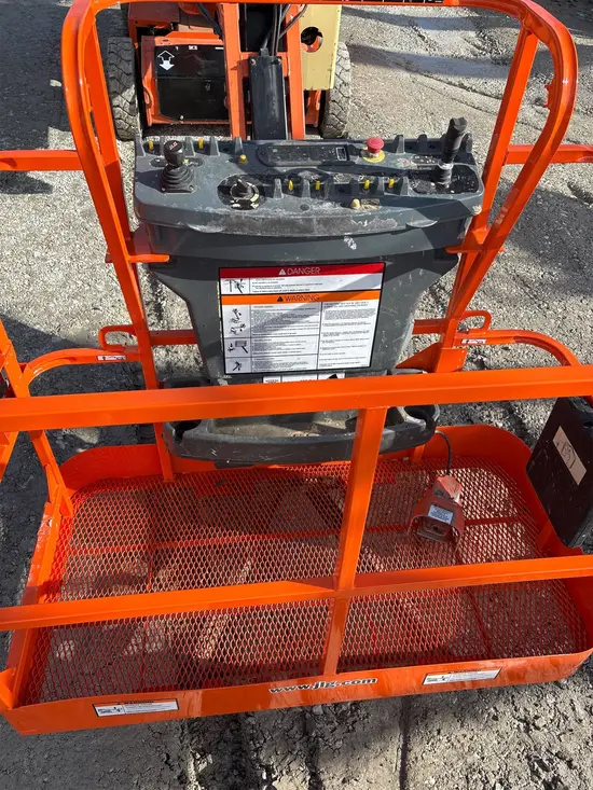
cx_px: 296
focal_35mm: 26
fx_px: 594
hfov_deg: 53.1
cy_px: 395
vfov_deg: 67.3
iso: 50
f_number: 1.6
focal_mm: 5.96
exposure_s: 1/1876
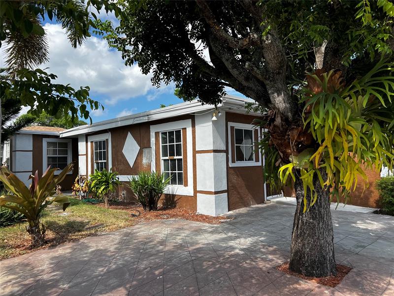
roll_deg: +1.3
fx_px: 296
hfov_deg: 67.3
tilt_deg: +2.8
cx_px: 197
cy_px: 148
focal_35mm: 26
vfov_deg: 53.1
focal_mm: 5.7
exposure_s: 1/2353
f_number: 1.5
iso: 50
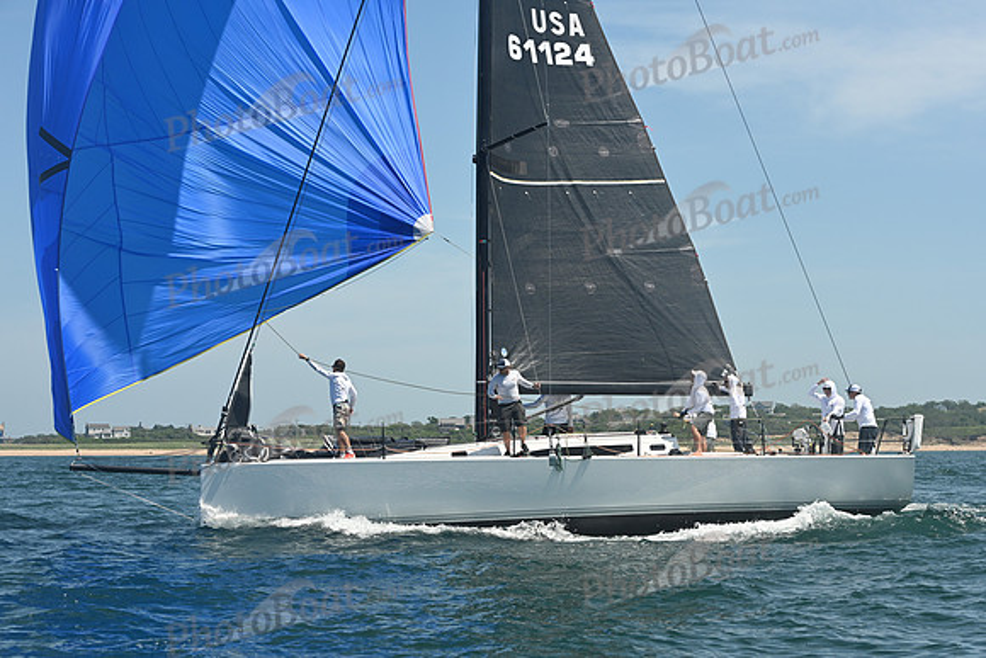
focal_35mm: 85
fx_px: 2328
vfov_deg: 16.1
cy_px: 329
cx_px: 493
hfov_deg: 23.9
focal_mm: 85
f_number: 8
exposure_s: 1/1000
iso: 320
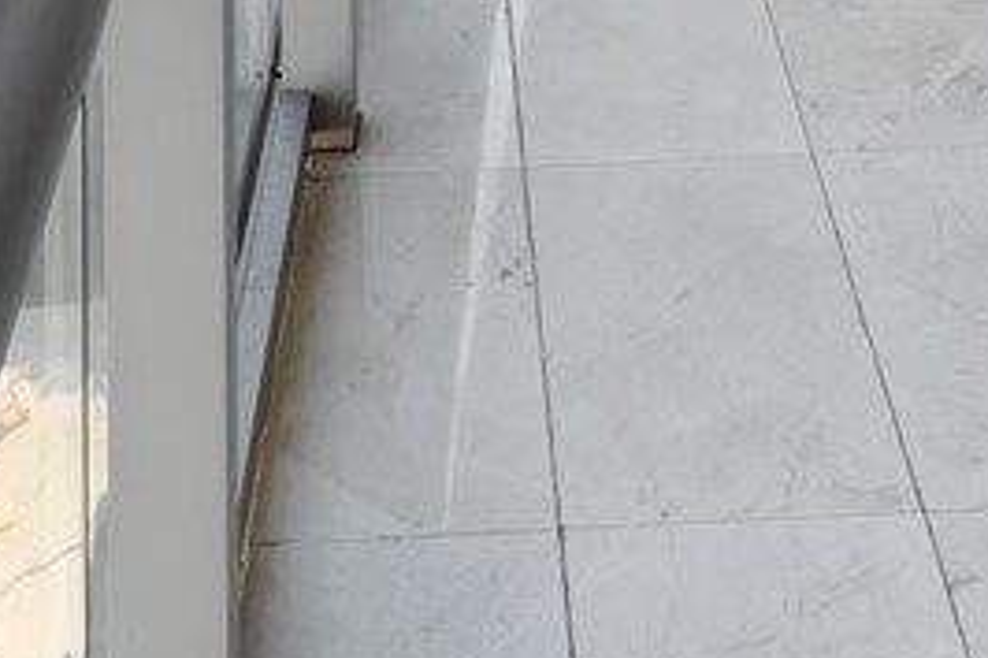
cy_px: -1203
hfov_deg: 19.4
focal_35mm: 105
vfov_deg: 10.2
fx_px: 2885
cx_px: 511
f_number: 16
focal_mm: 16.5
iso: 250
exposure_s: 1/15
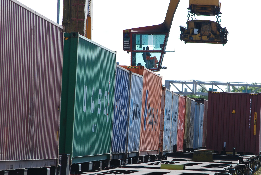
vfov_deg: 4.0
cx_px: 156
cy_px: 103
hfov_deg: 6.0
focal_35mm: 343
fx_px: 2487
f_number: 10
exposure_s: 1/250
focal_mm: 185
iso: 200
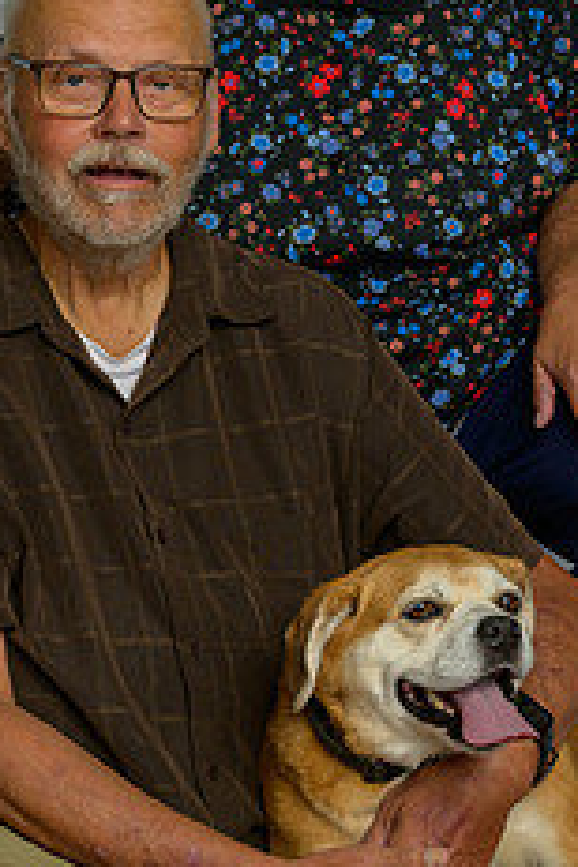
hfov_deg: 11.7
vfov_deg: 17.5
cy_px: 334
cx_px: 319
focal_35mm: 117
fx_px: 2818
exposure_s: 1/125
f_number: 10
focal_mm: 60
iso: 400
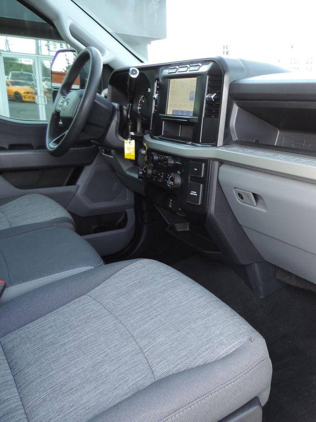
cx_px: 272
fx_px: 402
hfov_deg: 40.4
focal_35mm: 33
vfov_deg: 55.4
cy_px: 217
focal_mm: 4.3
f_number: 3
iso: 100
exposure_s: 1/30
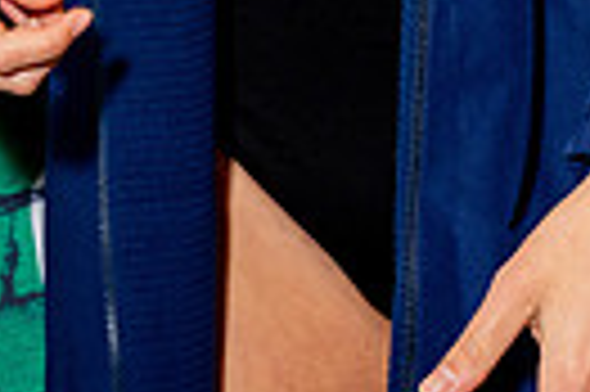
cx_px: 275
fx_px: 3601
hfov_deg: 9.4
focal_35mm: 220
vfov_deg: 6.0
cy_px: -577
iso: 800
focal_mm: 64
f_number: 7.1
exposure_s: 1/250
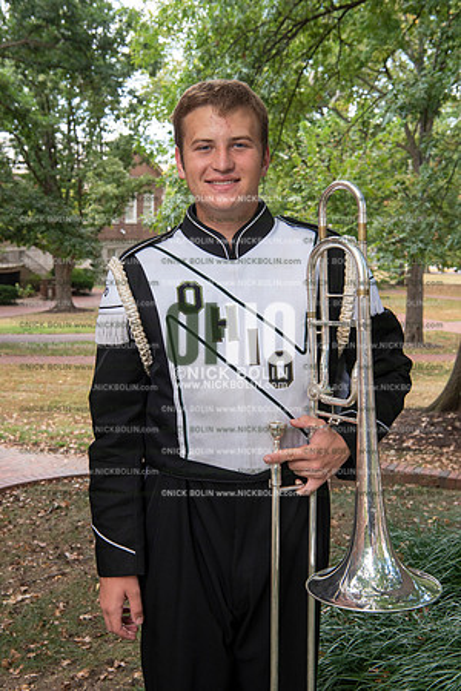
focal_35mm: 48
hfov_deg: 28.1
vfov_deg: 41.1
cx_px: 230
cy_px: 346
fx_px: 922
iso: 500
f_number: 8
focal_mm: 48
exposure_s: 1/100
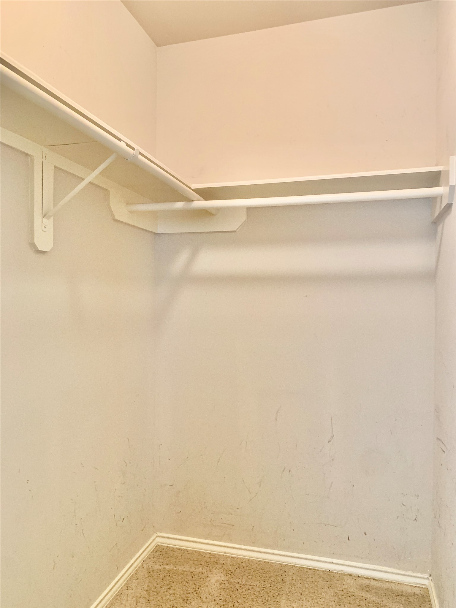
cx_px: 228
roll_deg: -0.3
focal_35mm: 26
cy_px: 304
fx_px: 457
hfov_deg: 53.1
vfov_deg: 67.3
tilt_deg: -0.3
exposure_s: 1/40
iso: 320
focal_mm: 4.25
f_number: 1.8
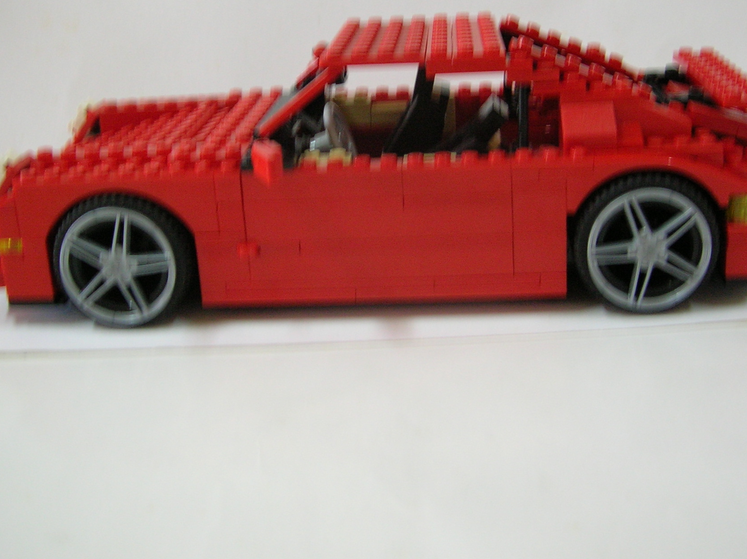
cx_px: 395
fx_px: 1035
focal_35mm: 48
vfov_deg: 30.0
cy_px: 194
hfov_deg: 39.7
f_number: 2.9
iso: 100
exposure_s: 1/5.1
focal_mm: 5.8
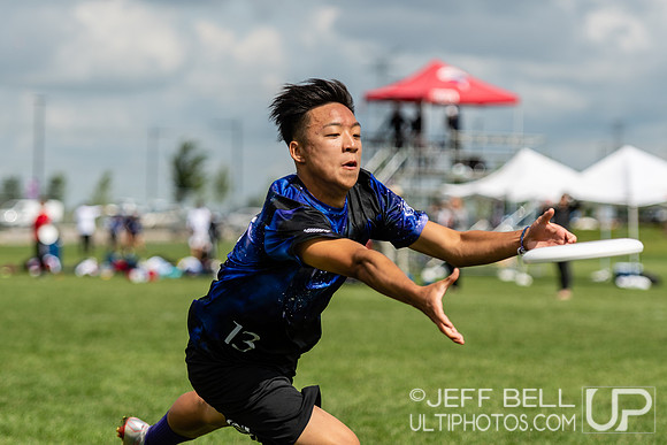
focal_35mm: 158
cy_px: 222
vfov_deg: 8.7
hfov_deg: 13.0
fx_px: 2919
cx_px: 334
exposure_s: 1/2500
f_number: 2.8
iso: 100
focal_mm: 105
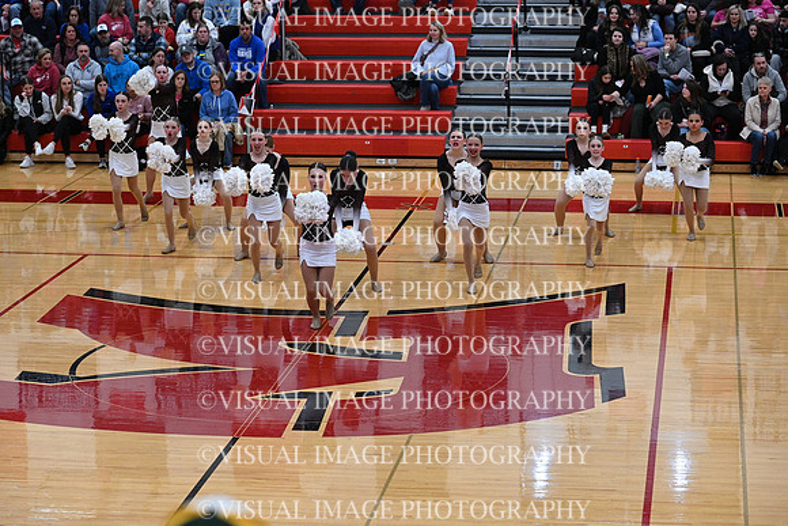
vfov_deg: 14.0
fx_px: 2146
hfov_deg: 20.8
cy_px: 263
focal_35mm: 98
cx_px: 394
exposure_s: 1/400
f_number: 4
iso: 4000
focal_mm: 98
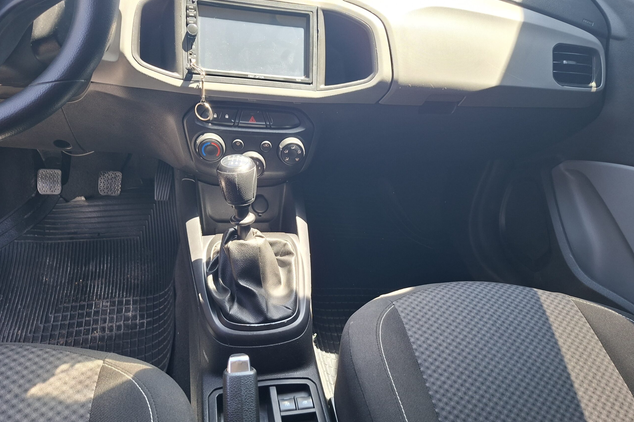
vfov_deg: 53.0
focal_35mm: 24
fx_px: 423
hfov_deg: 73.7
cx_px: 317
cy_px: 233
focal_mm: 5.54
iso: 125
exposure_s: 1/120
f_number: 1.8
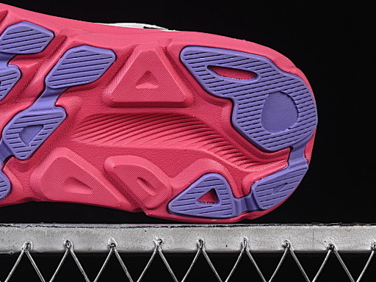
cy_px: 58
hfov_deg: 12.9
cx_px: 44
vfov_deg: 9.7
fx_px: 1651
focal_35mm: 152
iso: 160
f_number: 8
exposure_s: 1/80
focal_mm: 50
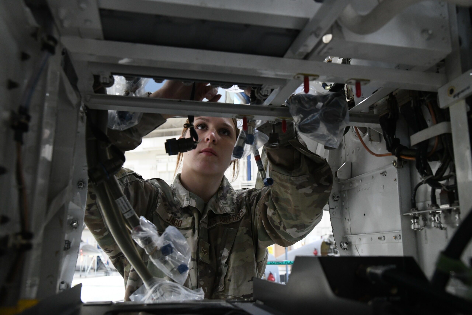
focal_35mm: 32
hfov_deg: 58.7
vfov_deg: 41.1
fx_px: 420
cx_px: 236
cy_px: 158
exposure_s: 1/100
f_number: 6.3
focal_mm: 32
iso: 6400
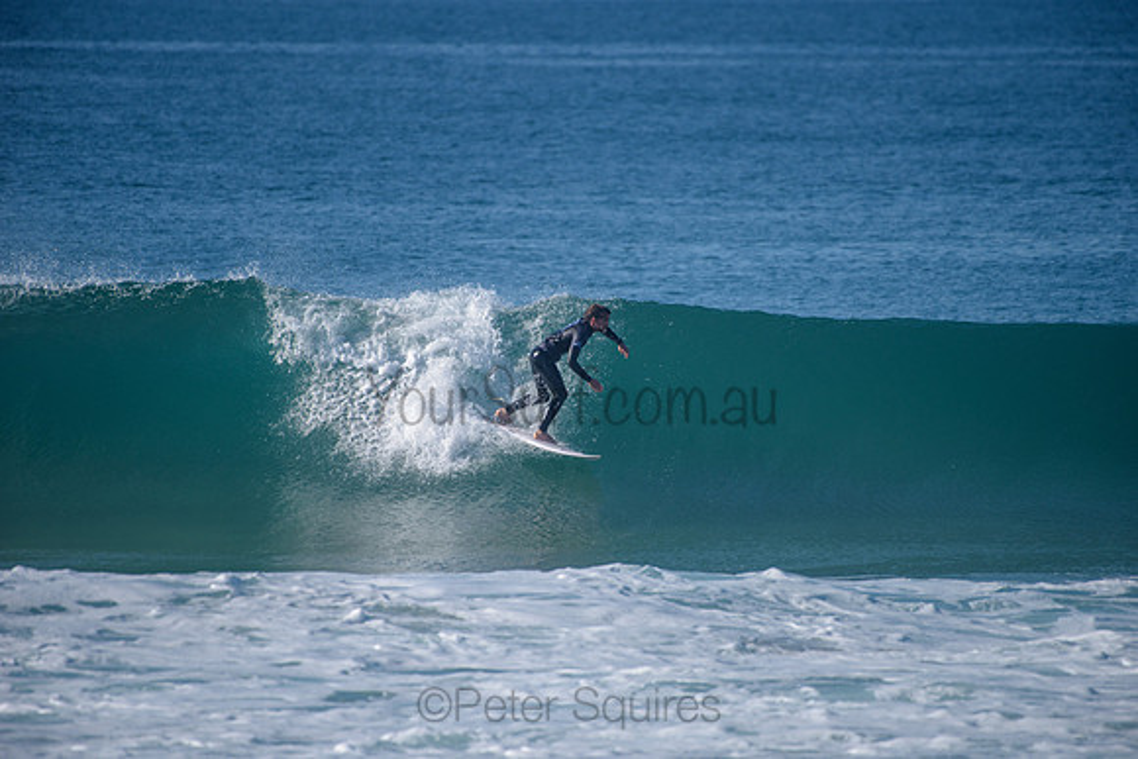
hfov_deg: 4.1
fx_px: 15809
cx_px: 569
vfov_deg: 2.8
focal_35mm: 500
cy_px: 380
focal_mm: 500
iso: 180
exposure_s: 1/2000
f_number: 5.6
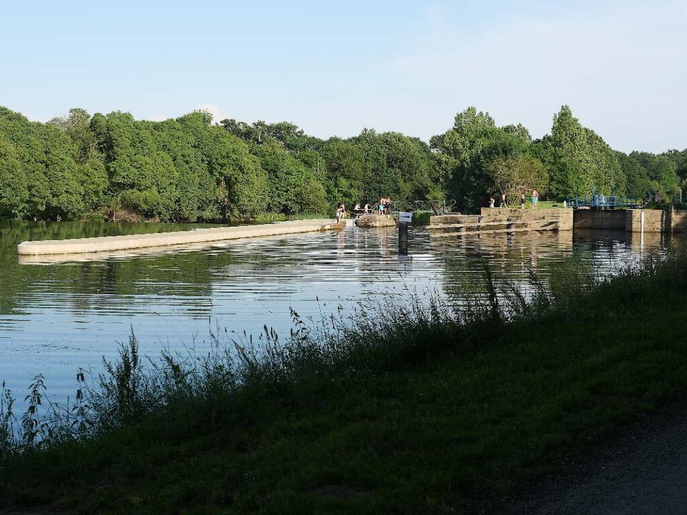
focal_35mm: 50
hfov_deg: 38.2
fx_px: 992
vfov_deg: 29.1
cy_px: 258
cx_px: 344
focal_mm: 25
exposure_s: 1/1000
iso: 200
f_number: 4
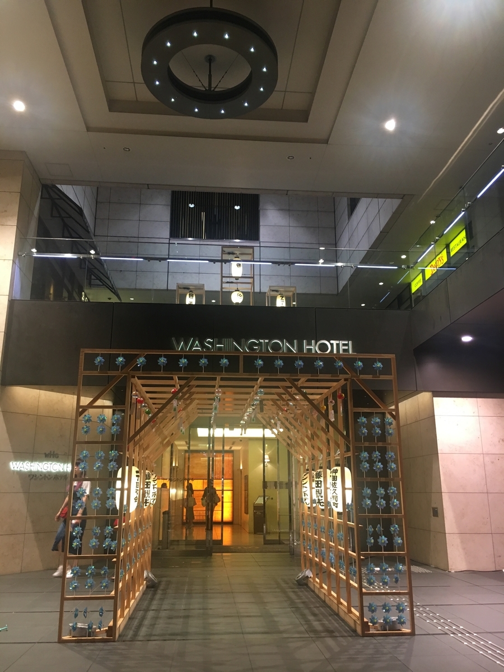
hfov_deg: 48.2
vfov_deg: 61.7
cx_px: 252
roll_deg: -0.4
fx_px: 563
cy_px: 336
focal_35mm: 29
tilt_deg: +15.4
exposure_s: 1/30
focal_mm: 4.15
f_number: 2.2
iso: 100
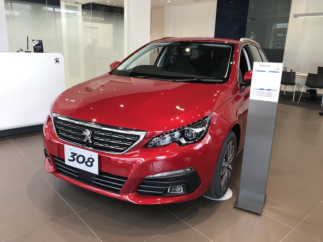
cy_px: 121
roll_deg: -1.4
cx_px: 162
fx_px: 261
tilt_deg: -15.3
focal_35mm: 28
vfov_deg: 49.7
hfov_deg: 63.5
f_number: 1.8
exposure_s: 1/60
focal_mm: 3.99
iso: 25
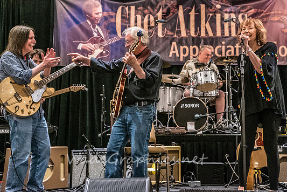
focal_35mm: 69
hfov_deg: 29.2
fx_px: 550
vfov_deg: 19.7
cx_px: 169
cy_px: 69
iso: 8000
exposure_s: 1/160
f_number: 5.6
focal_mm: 51
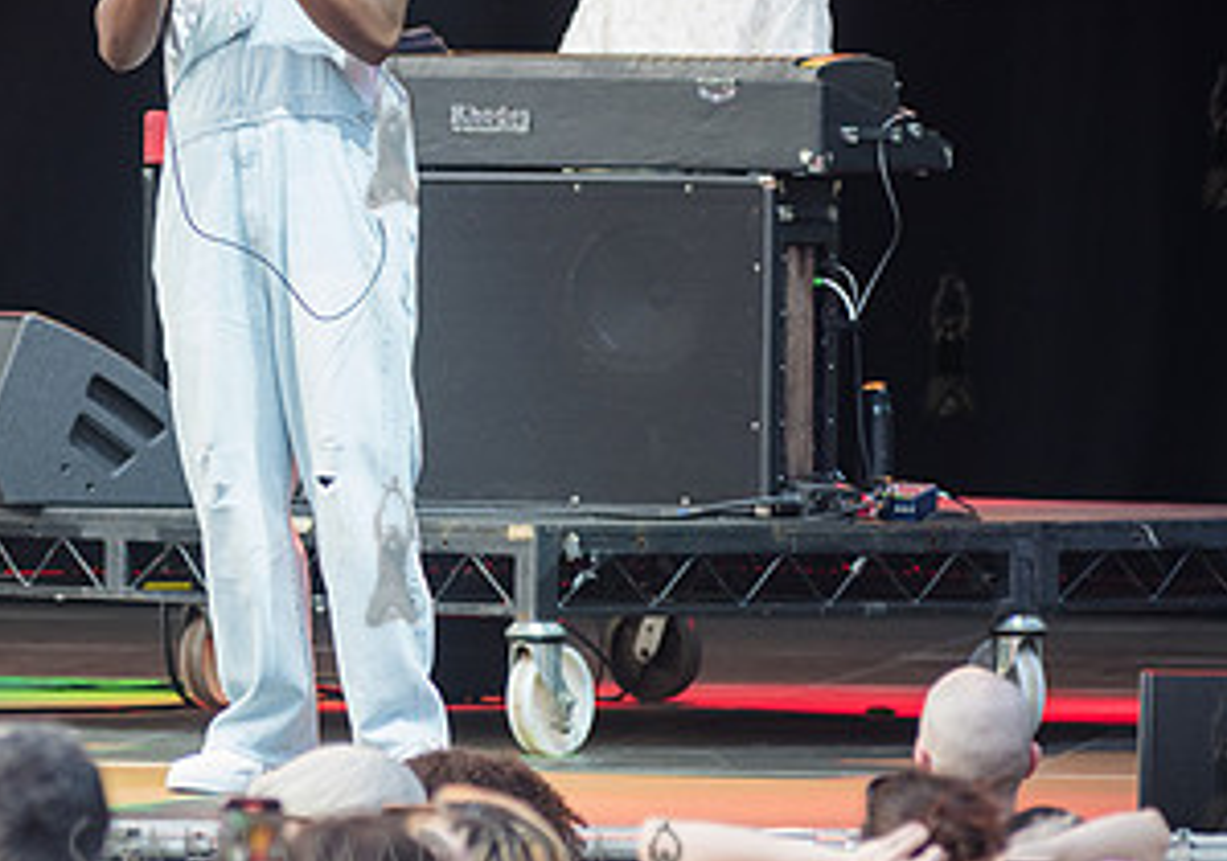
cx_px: 237
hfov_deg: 4.7
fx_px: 14935
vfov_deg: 3.3
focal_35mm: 431
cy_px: 72
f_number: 4
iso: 1000
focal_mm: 200
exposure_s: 1/250
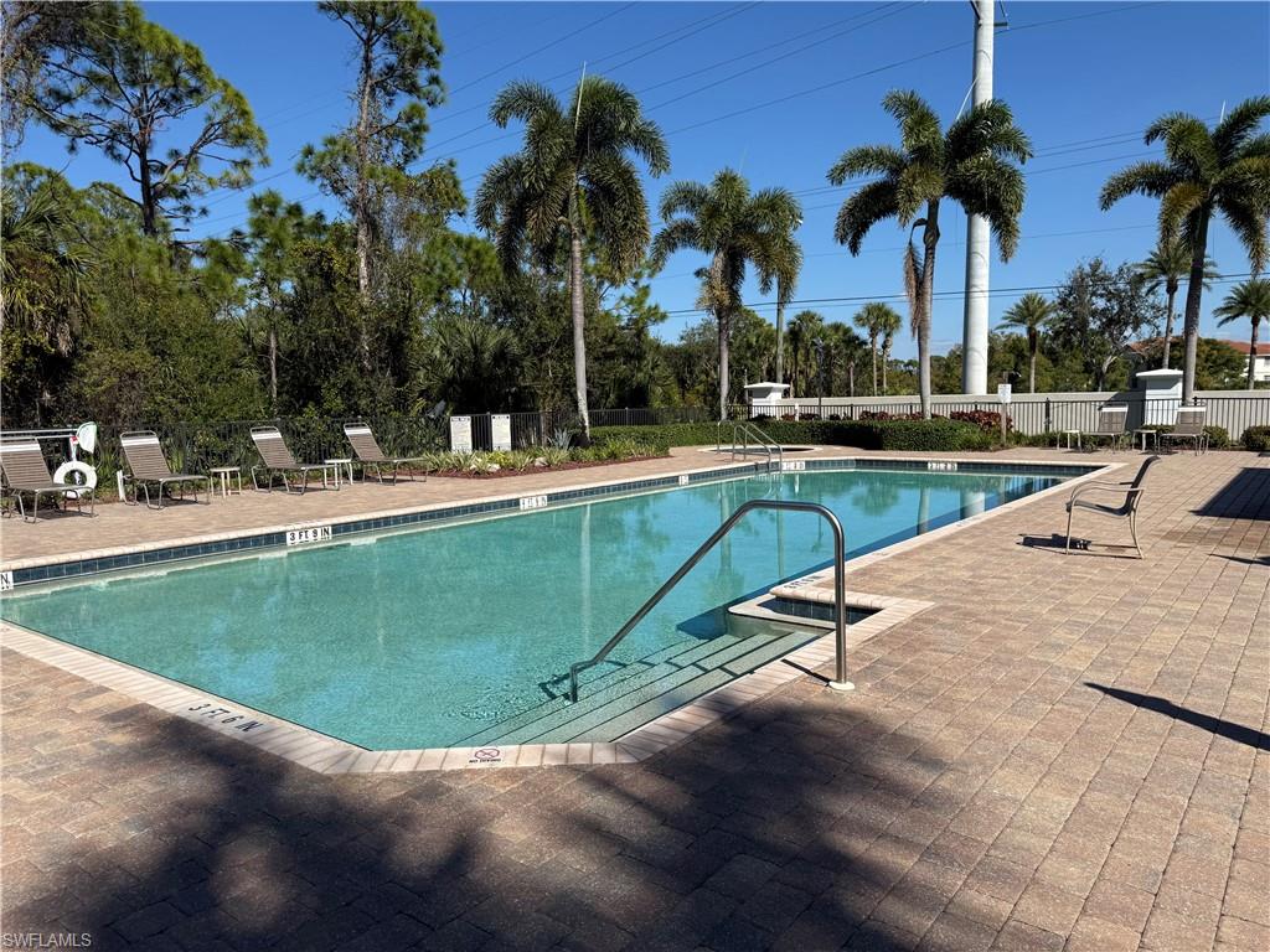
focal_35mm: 24
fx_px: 881
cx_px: 635
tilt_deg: -4.4
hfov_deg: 71.6
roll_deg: +1.2
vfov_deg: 56.8
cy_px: 476
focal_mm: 6.76
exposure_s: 1/5714
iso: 80
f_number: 1.78
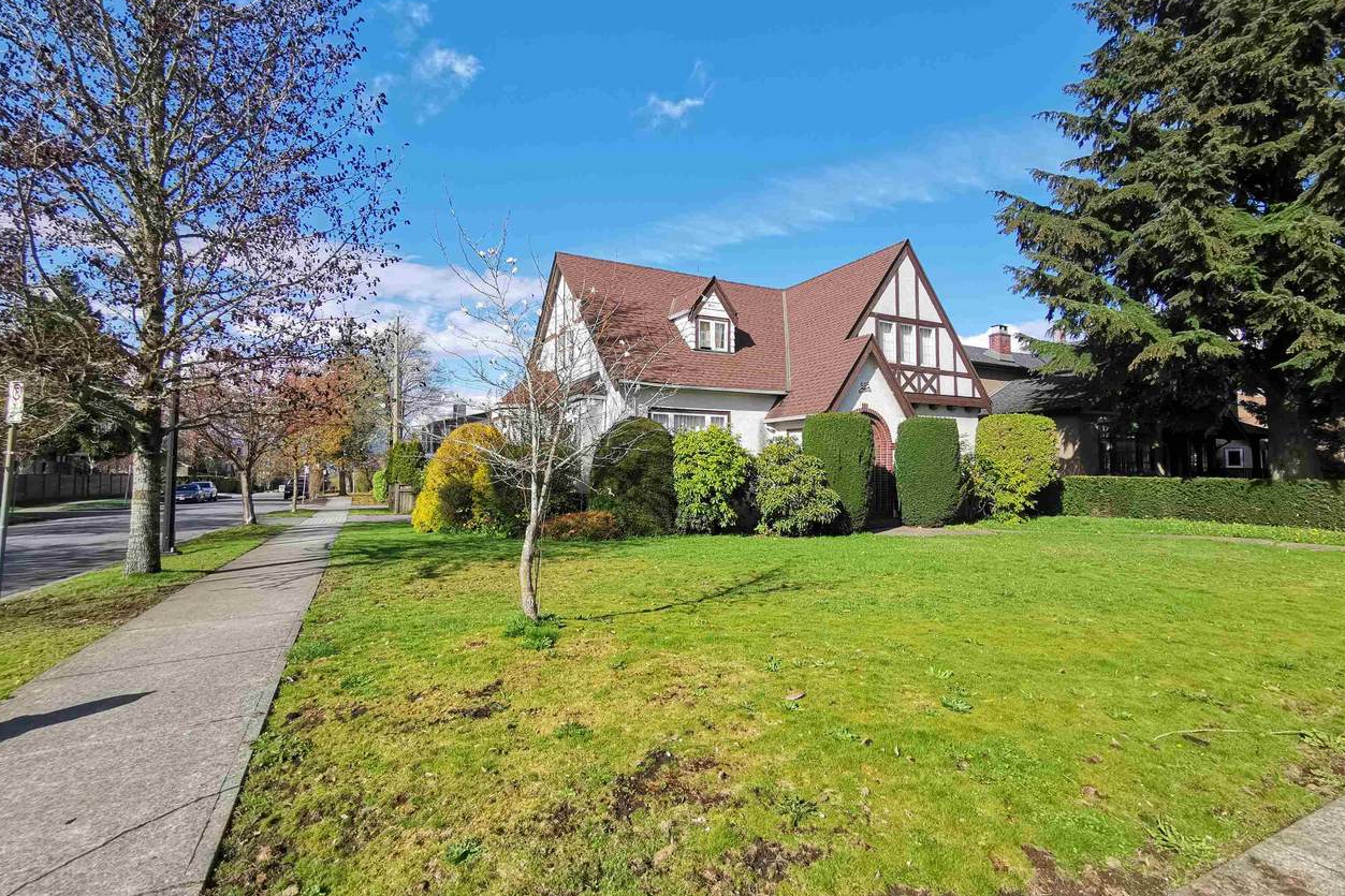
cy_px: 431
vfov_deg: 70.4
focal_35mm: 17
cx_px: 678
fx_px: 635
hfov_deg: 93.3
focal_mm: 2.35
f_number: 2.2
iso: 50
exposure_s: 1/923
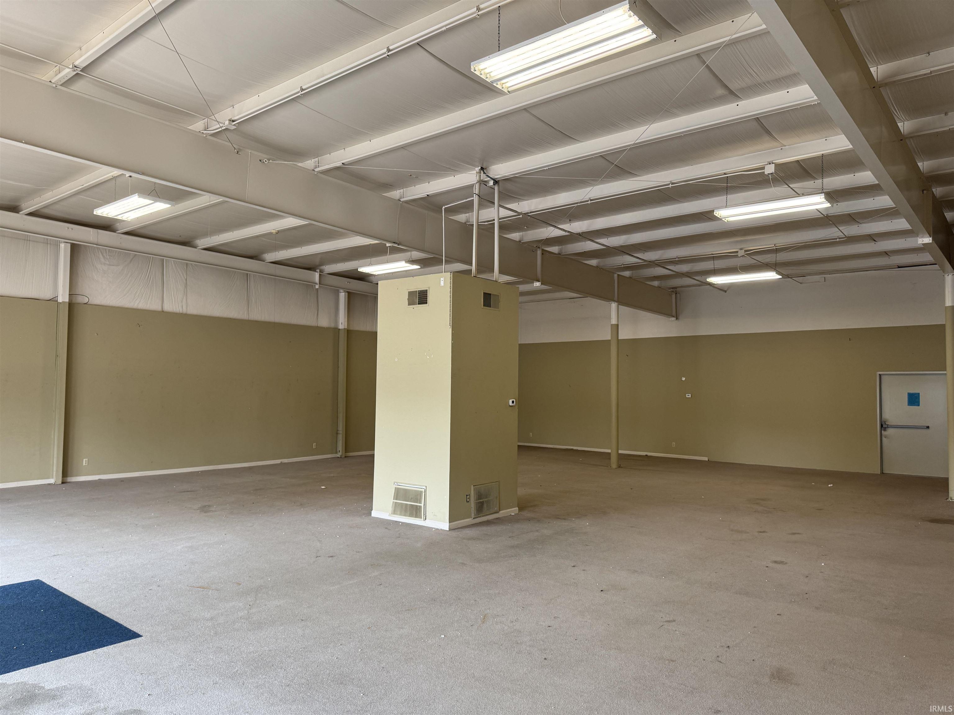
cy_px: 358
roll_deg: -1.0
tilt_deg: +2.8
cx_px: 477
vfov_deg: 56.8
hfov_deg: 71.6
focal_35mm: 24
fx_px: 661
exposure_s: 1/121
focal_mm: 6.76
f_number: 1.78
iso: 100
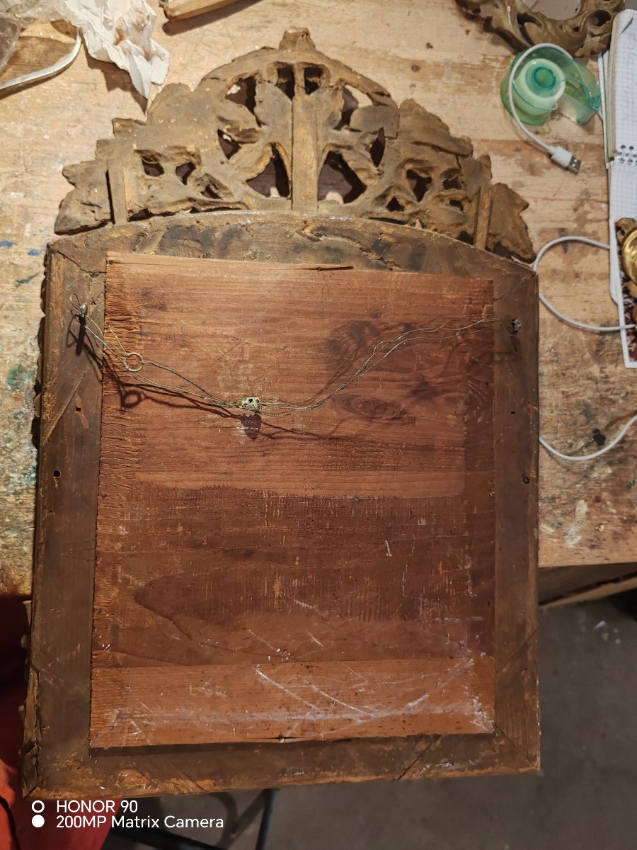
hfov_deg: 51.4
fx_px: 662
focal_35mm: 27
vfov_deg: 65.3
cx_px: 318
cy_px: 425
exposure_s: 1/100
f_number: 1.9
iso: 500
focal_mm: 6.12
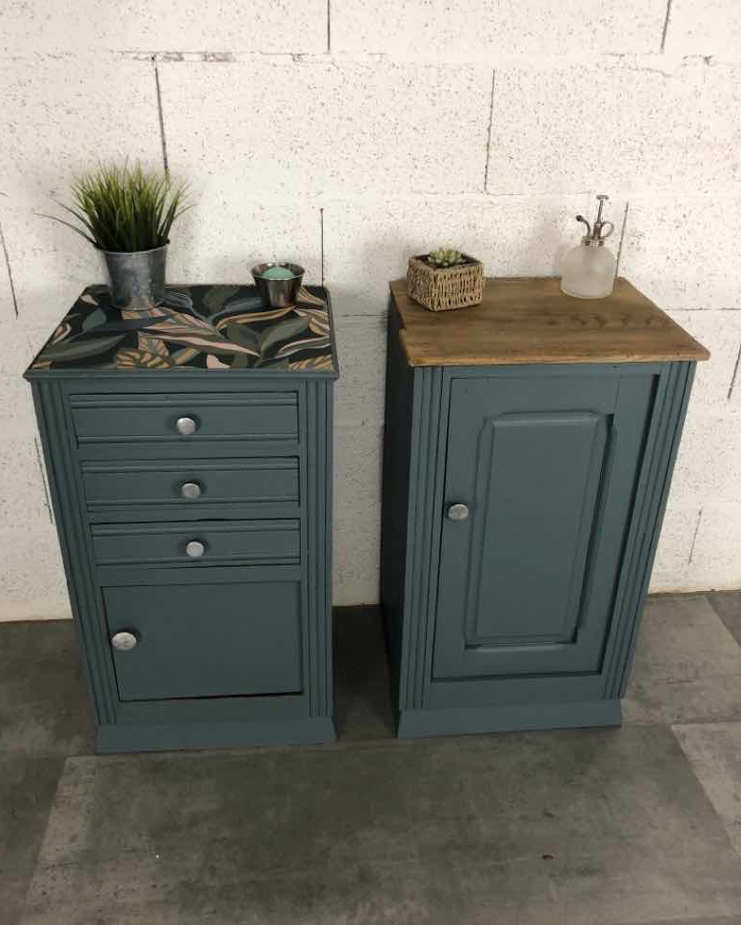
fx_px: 822
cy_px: 439
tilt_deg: -27.2
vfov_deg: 58.7
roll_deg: -1.8
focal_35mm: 30
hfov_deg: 48.5
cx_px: 361
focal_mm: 3.99
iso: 40
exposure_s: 1/20
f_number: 1.8
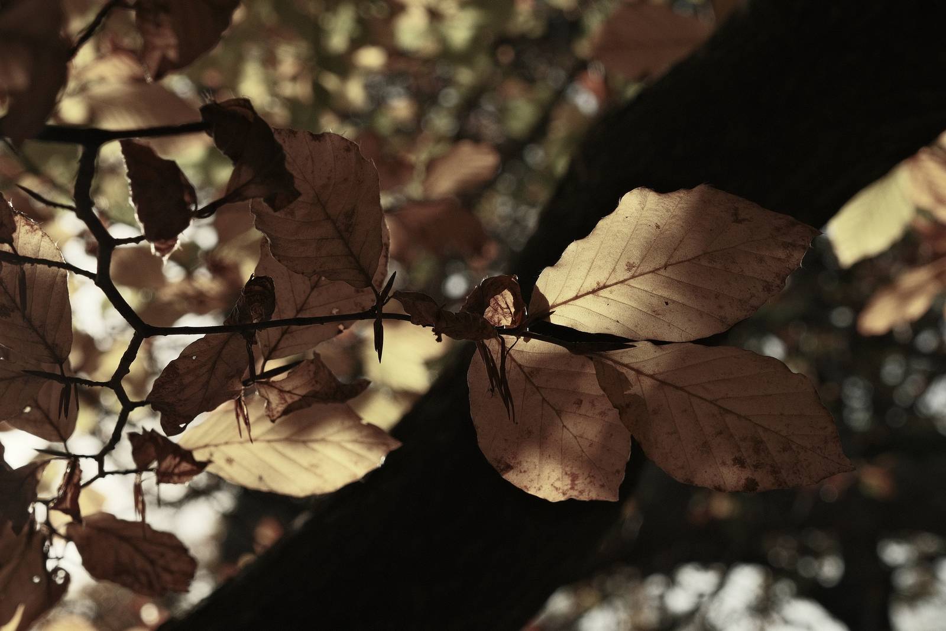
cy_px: 316
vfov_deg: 18.0
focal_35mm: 76
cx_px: 473
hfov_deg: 26.6
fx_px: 1997
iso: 640
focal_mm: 50.5
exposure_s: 1/450
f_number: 8
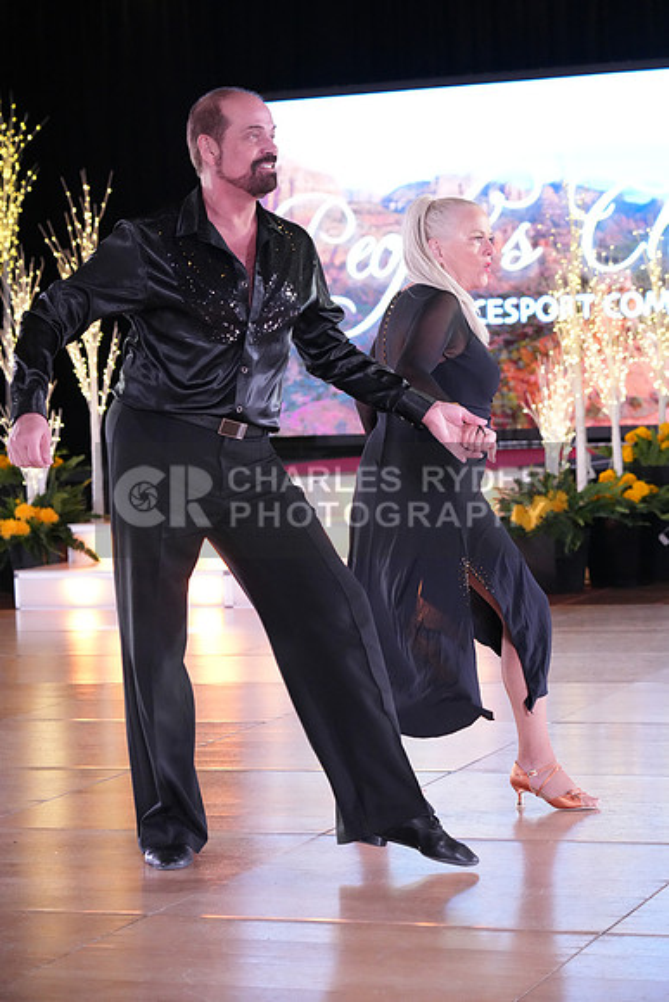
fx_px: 2535
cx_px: 334
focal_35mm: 91
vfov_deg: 22.4
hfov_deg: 15.0
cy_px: 501
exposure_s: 1/400
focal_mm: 91
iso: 8000
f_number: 5
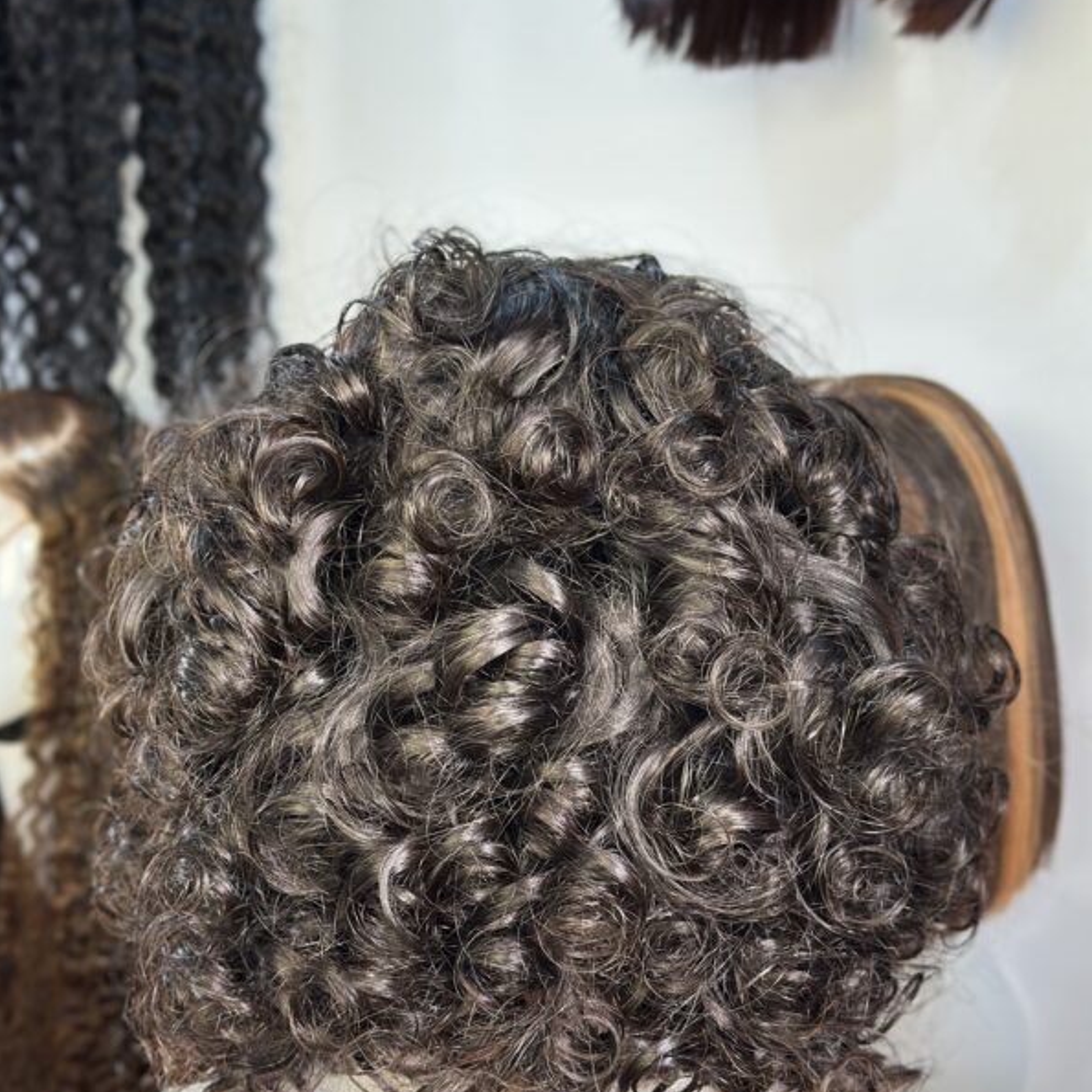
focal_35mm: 57
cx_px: 543
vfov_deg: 30.0
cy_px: 591
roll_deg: -0.1
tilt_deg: -3.5
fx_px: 2034
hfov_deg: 30.0
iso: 100
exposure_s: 1/172
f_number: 1.78
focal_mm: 6.86
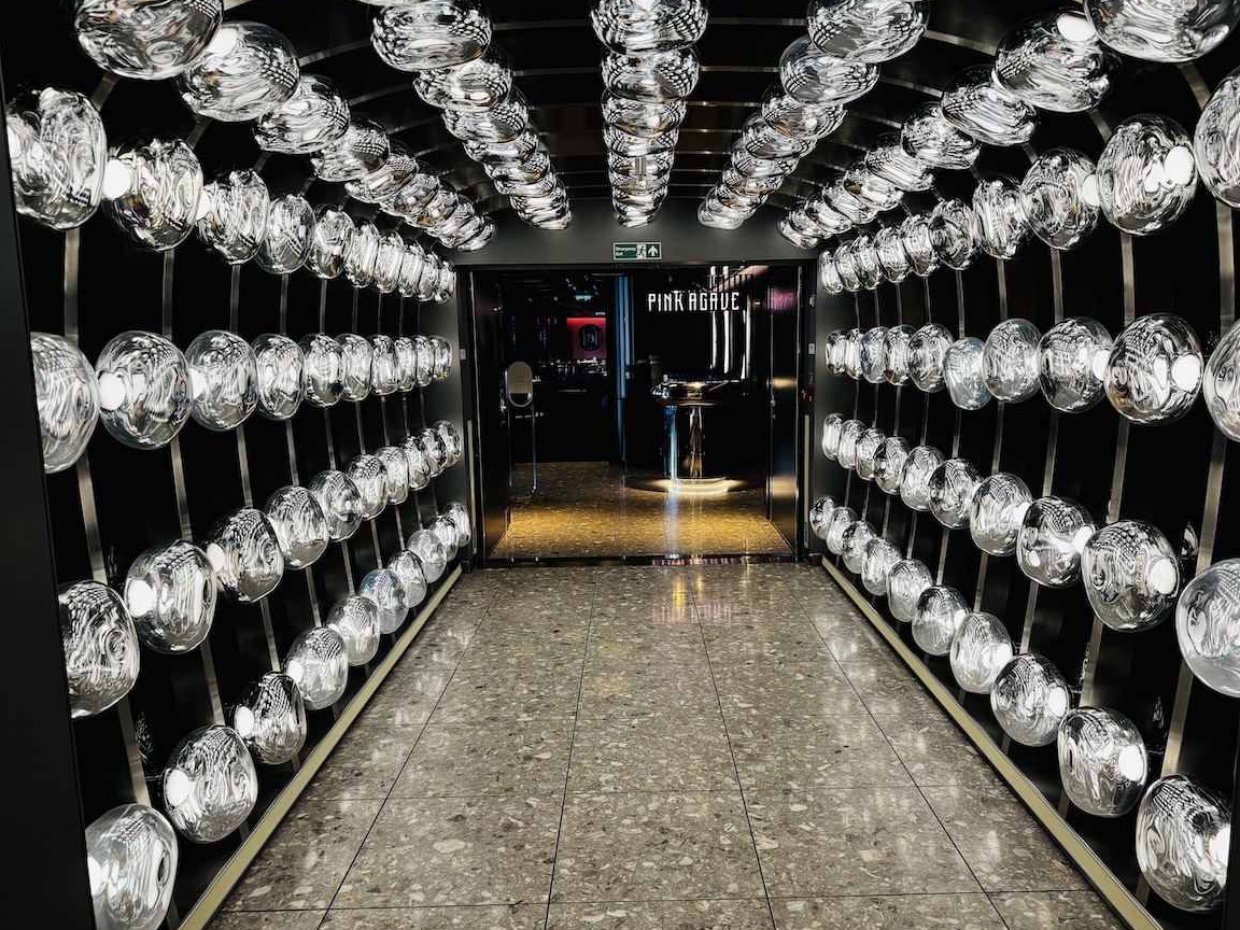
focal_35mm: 25
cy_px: 473
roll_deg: +0.6
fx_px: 896
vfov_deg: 54.9
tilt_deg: -8.0
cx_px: 645
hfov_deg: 69.4
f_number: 1.78
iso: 200
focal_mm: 6.76
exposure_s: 1/84
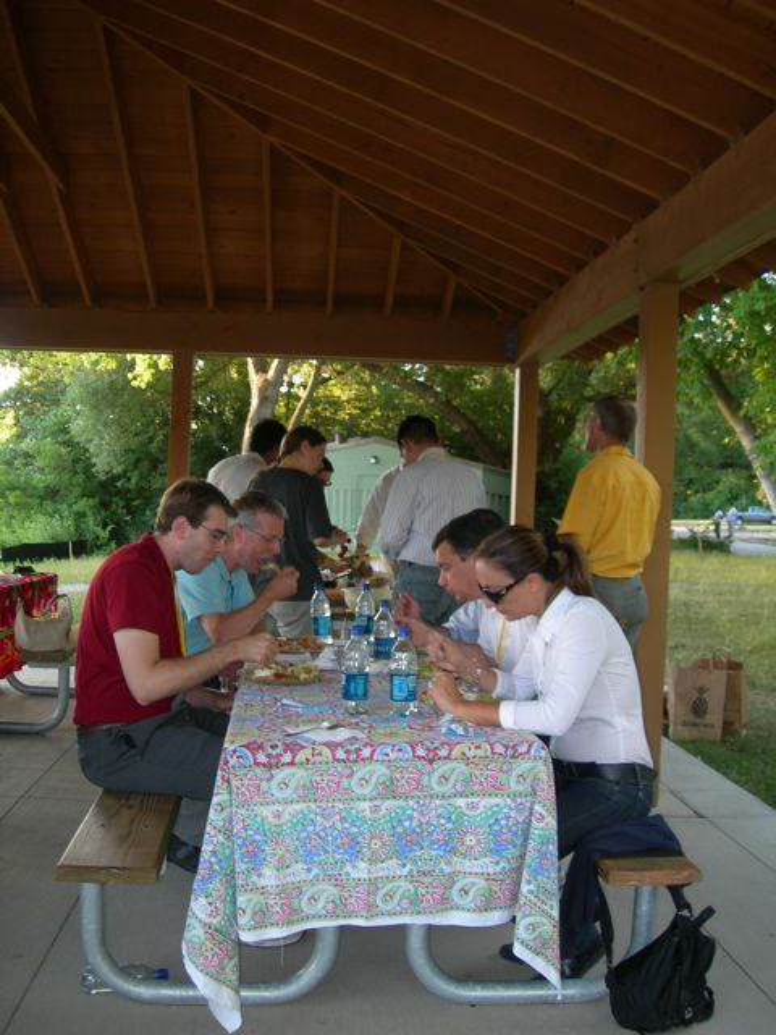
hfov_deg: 37.7
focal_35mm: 38
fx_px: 1136
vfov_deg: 49.0
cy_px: 518
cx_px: 388
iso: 50
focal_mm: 7.8
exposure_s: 1/30
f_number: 2.8
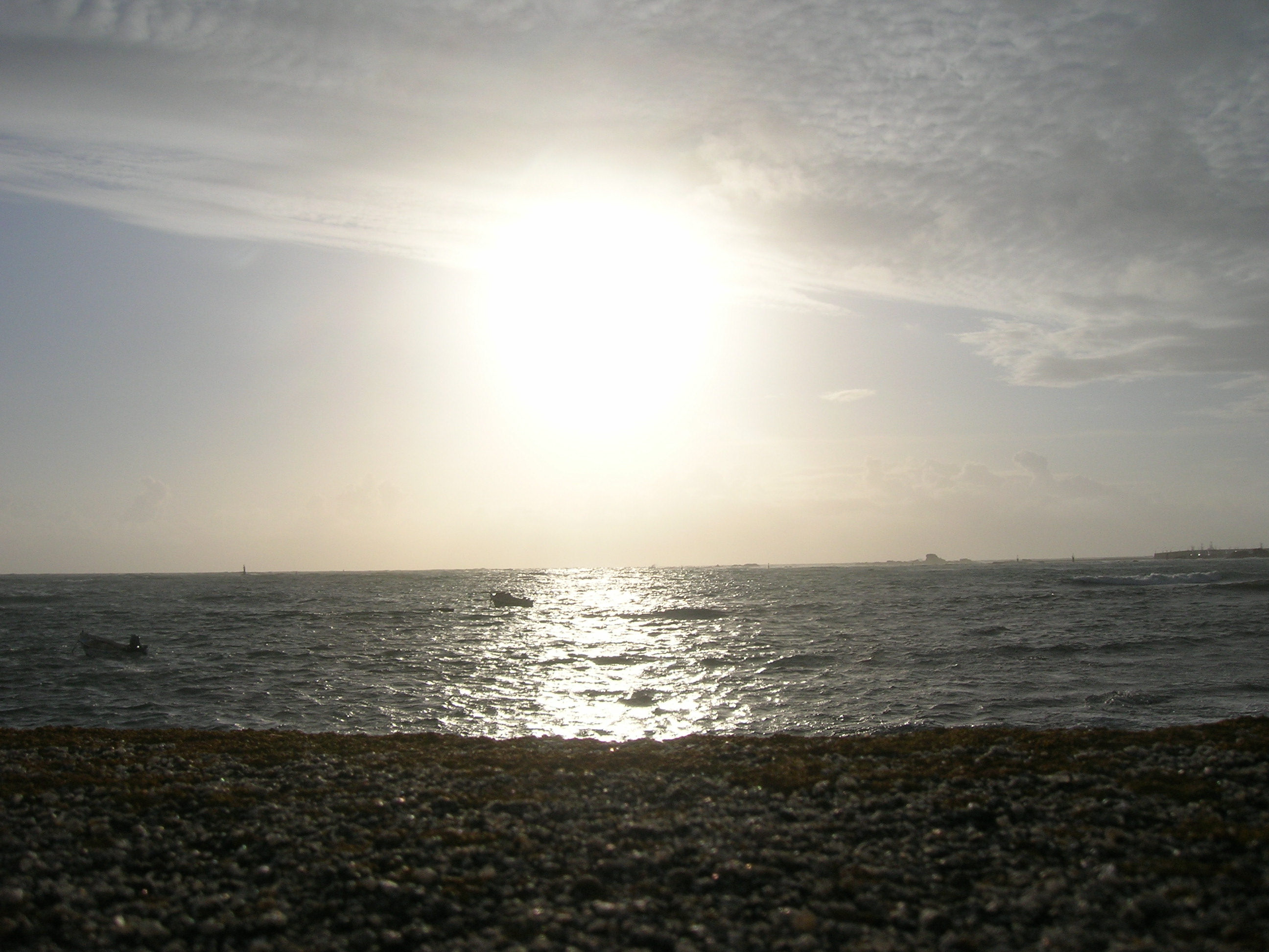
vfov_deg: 41.8
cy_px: 476
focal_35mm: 34
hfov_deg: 54.0
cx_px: 634
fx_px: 1246
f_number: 4.9
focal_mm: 5.7
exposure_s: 1/3000
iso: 50
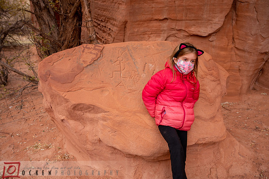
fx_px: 202
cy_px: 90
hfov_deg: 67.4
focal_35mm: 27
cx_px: 134
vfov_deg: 47.9
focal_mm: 27
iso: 400
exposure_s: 1/500
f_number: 4
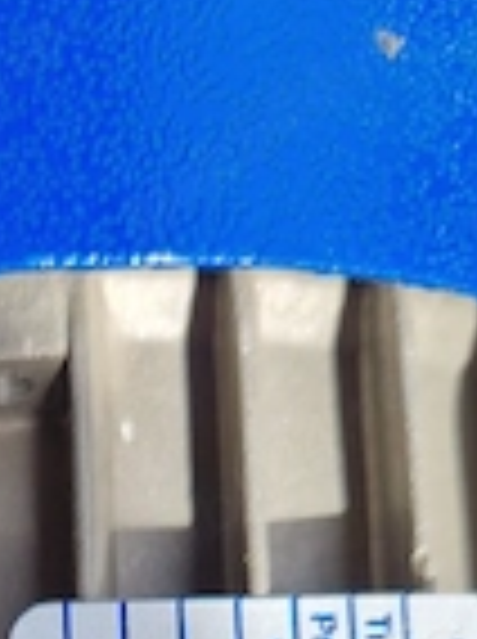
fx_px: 1198
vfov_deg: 24.9
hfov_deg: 21.8
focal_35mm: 65
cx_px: 9
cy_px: 882
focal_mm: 5.4
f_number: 1.8
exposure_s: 1/526
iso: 50
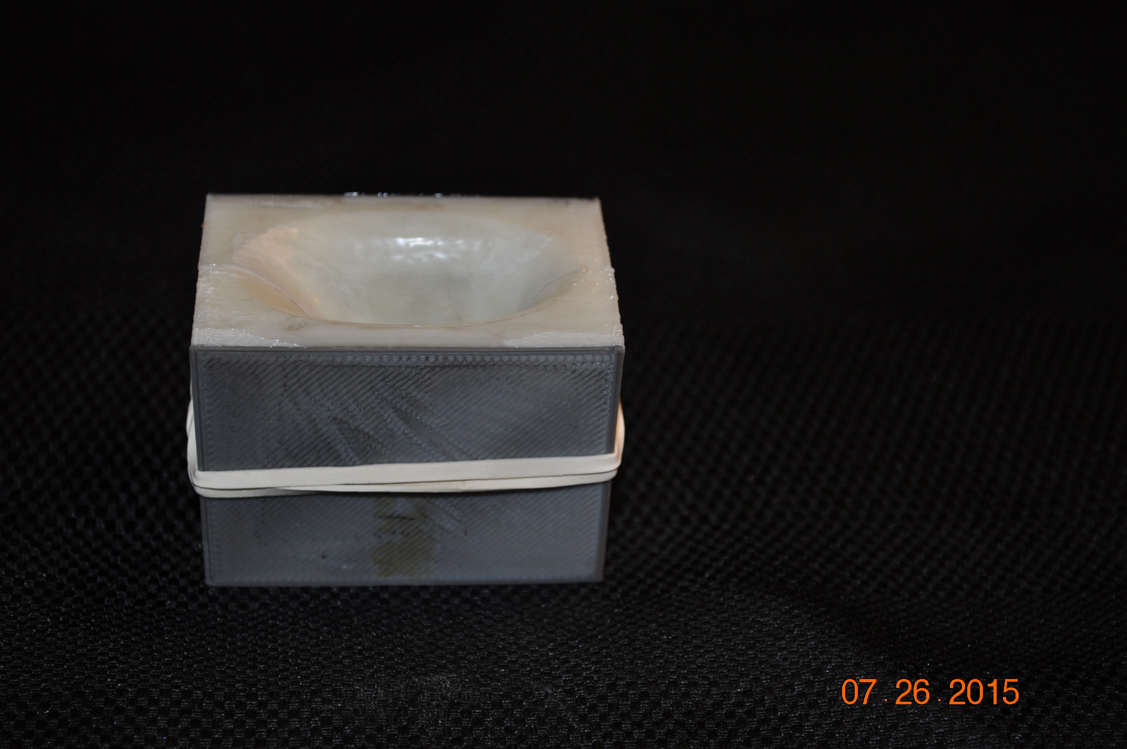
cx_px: 564
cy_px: 374
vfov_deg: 20.6
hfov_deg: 30.5
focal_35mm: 66
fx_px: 2064
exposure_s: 1/60
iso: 320
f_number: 5.3
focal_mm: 44
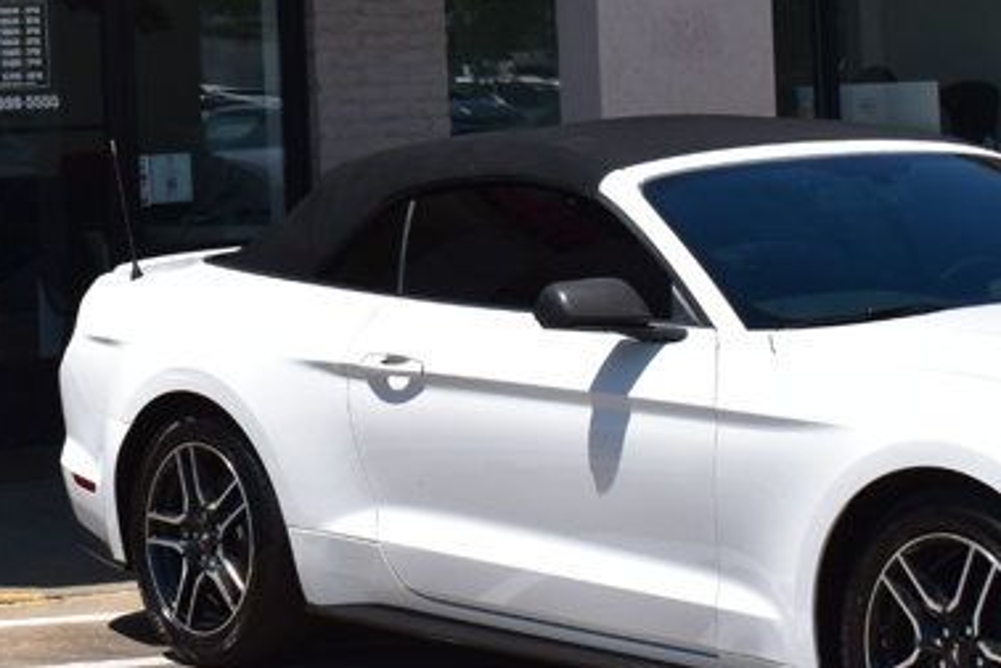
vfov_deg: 9.6
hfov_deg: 14.4
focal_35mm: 142
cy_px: 87
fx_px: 3958
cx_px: 283
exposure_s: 1/500
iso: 320
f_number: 11
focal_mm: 35
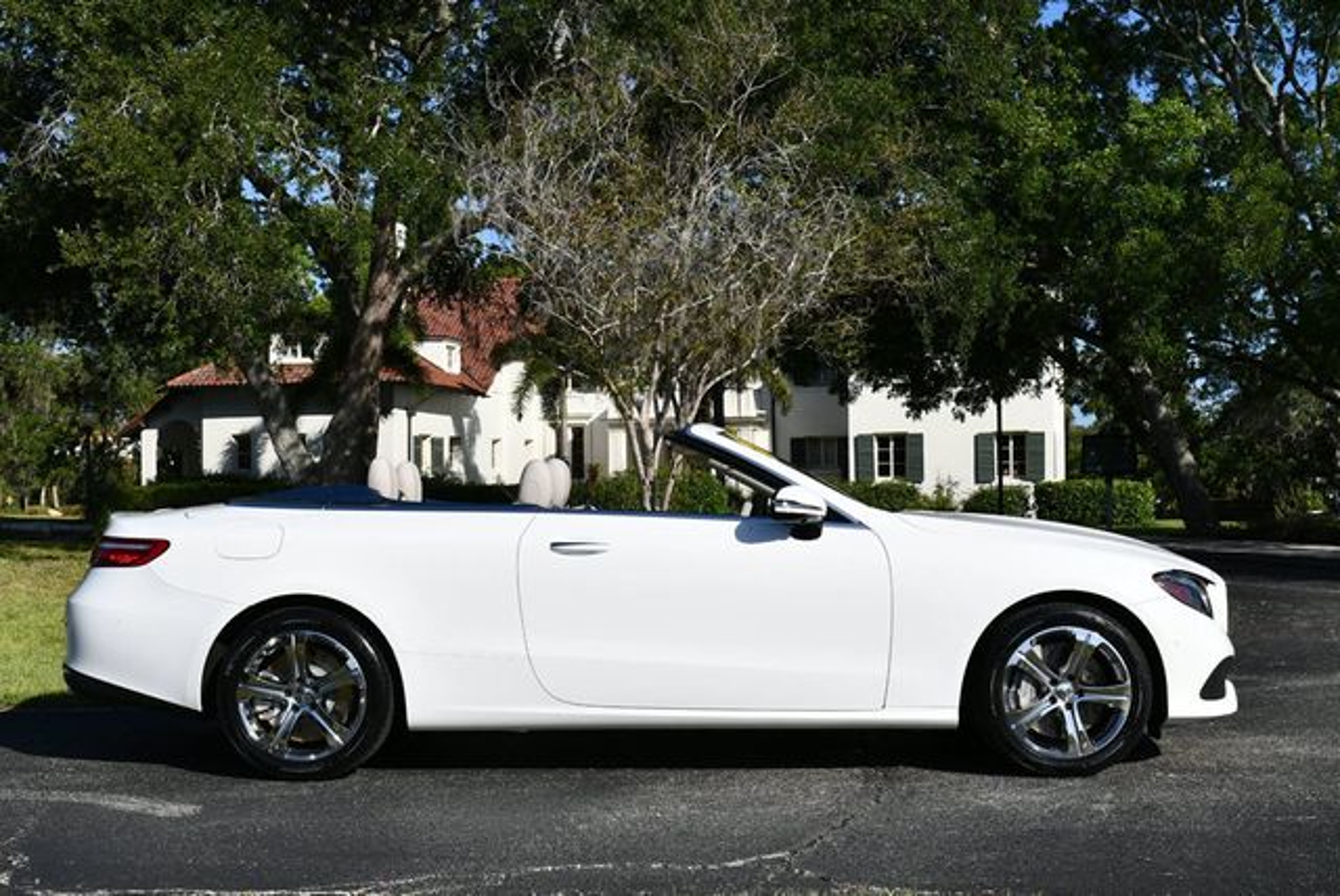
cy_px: 448
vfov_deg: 30.6
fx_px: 1639
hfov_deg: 44.5
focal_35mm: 44
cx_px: 670
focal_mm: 22
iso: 100
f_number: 9
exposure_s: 1/320
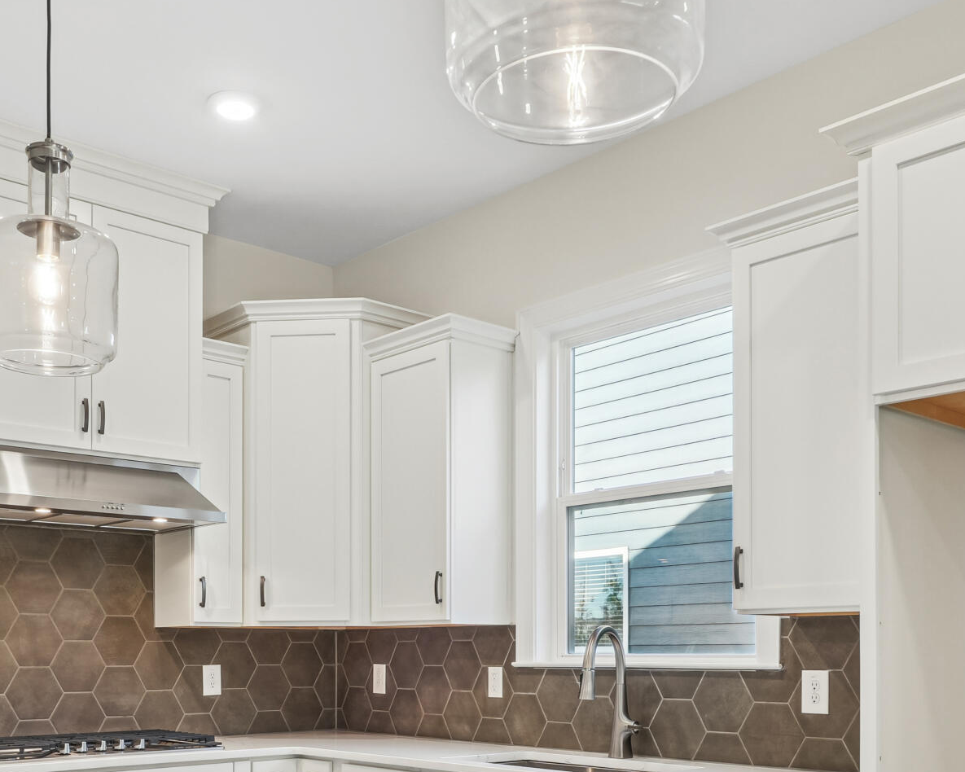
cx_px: 419
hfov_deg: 47.8
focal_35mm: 38
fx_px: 1085
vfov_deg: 37.1
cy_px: 666
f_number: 11
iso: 100
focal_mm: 16
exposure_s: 1/5
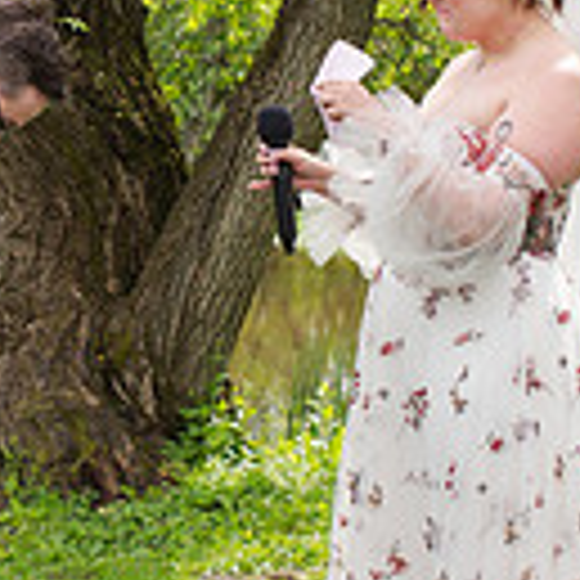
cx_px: 32
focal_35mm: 150
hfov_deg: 11.6
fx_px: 2843
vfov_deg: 11.6
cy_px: 261
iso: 100
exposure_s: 1/500
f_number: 3.5
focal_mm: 35
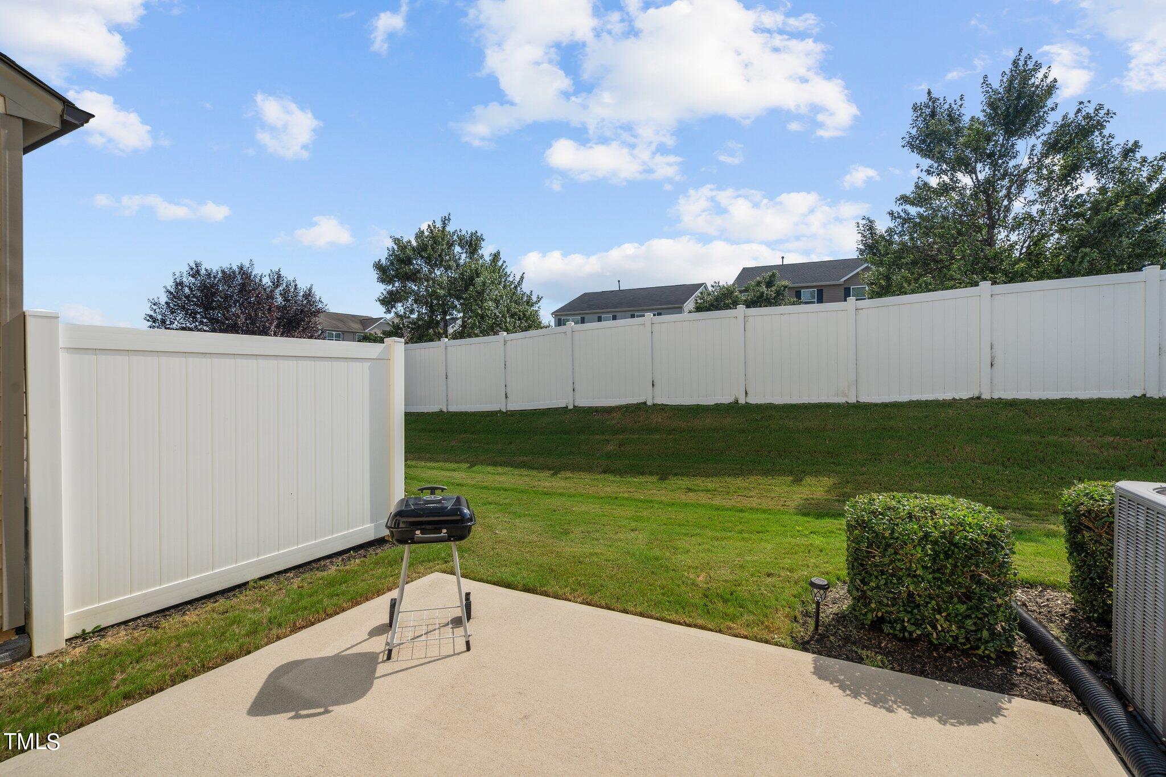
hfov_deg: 96.7
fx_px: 518
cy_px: 388
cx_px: 583
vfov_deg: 73.7
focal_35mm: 16
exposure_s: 1/125
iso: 100
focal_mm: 16
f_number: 8
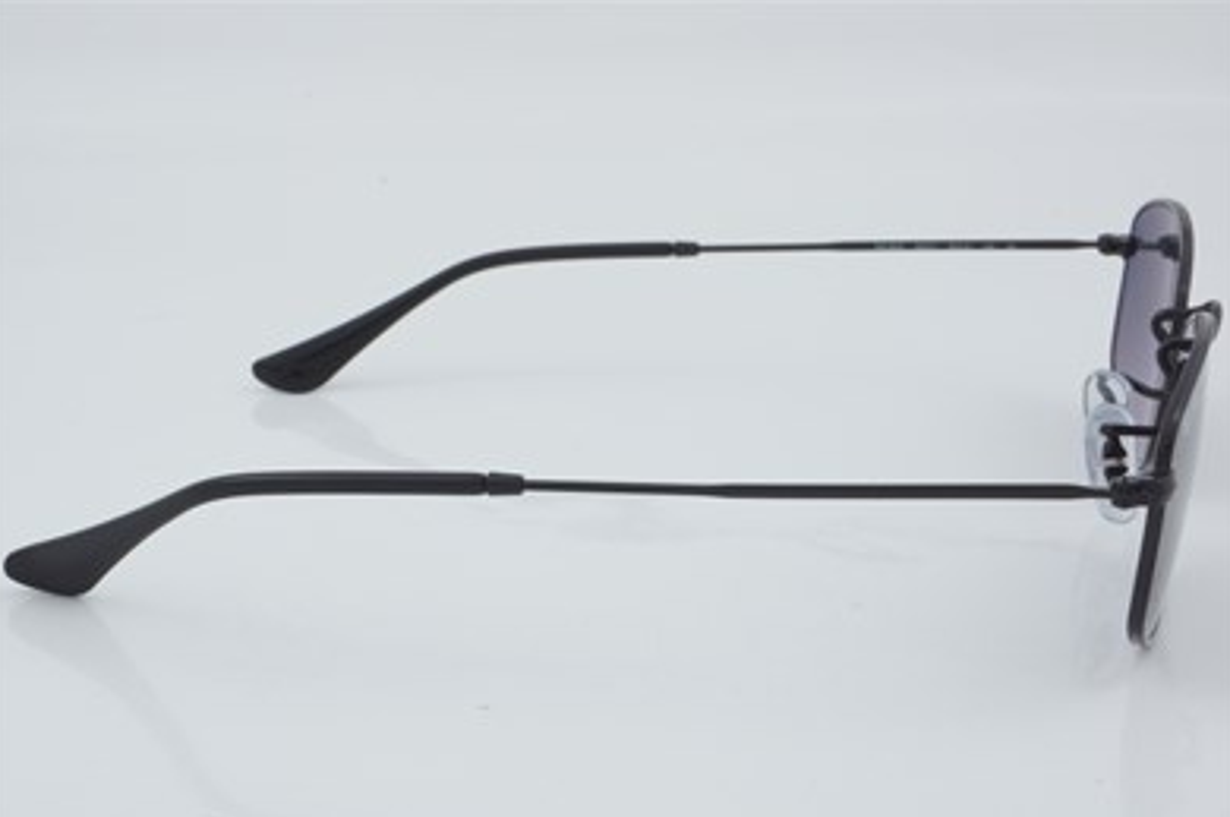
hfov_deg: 26.3
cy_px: 416
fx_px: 2628
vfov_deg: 17.7
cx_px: 615
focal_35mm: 77
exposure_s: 1/4
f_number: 29
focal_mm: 50
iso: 100
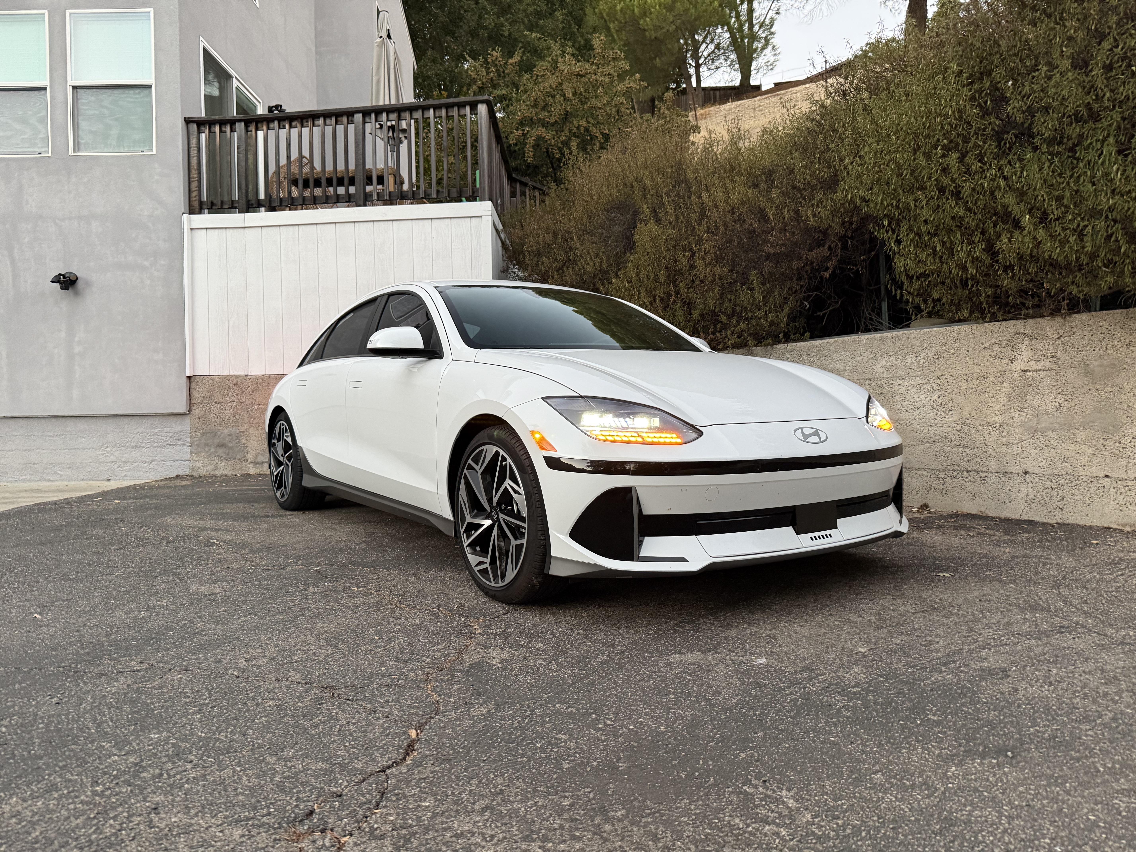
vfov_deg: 56.8
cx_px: 568
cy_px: 426
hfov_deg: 71.6
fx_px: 788
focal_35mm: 24
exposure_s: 1/60
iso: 400
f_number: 1.78
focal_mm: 6.76
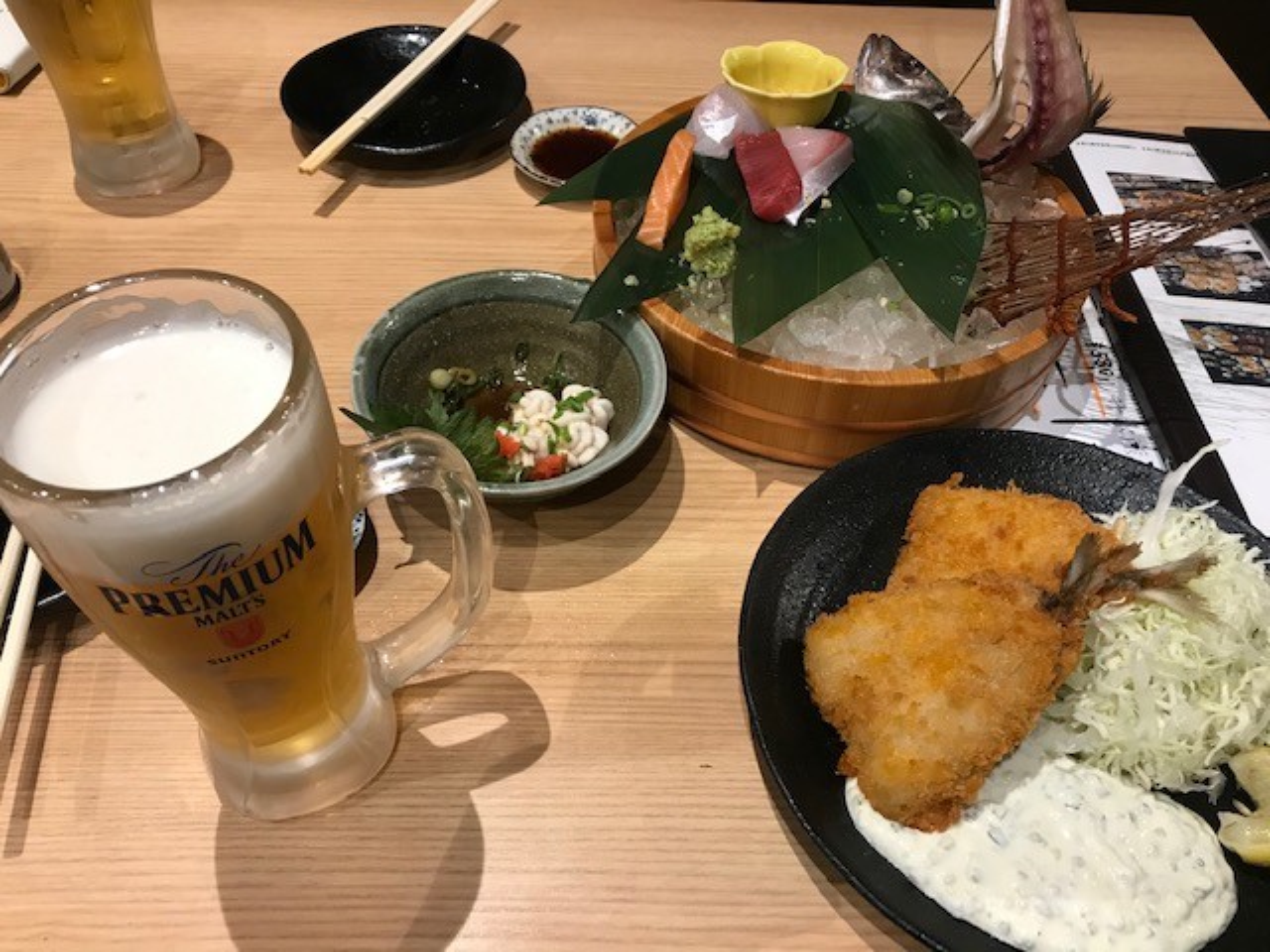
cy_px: 476
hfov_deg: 63.4
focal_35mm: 28
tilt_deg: -50.2
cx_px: 635
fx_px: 1027
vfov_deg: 49.7
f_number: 1.8
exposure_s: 1/17
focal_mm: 3.99
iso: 40
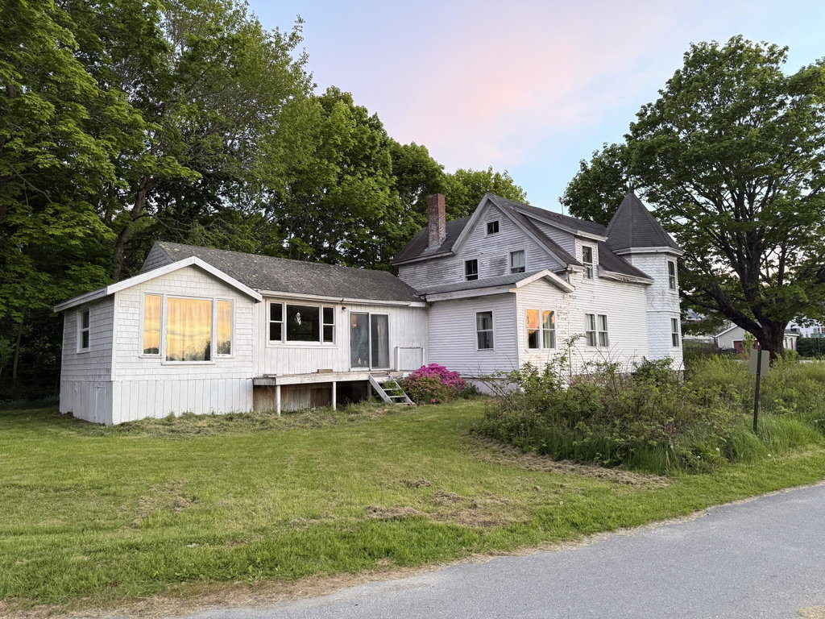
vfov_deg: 56.8
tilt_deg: +4.6
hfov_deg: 71.6
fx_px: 572
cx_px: 412
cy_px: 310
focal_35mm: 24
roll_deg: +1.0
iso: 250
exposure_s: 1/60
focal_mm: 6.76
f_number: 1.78
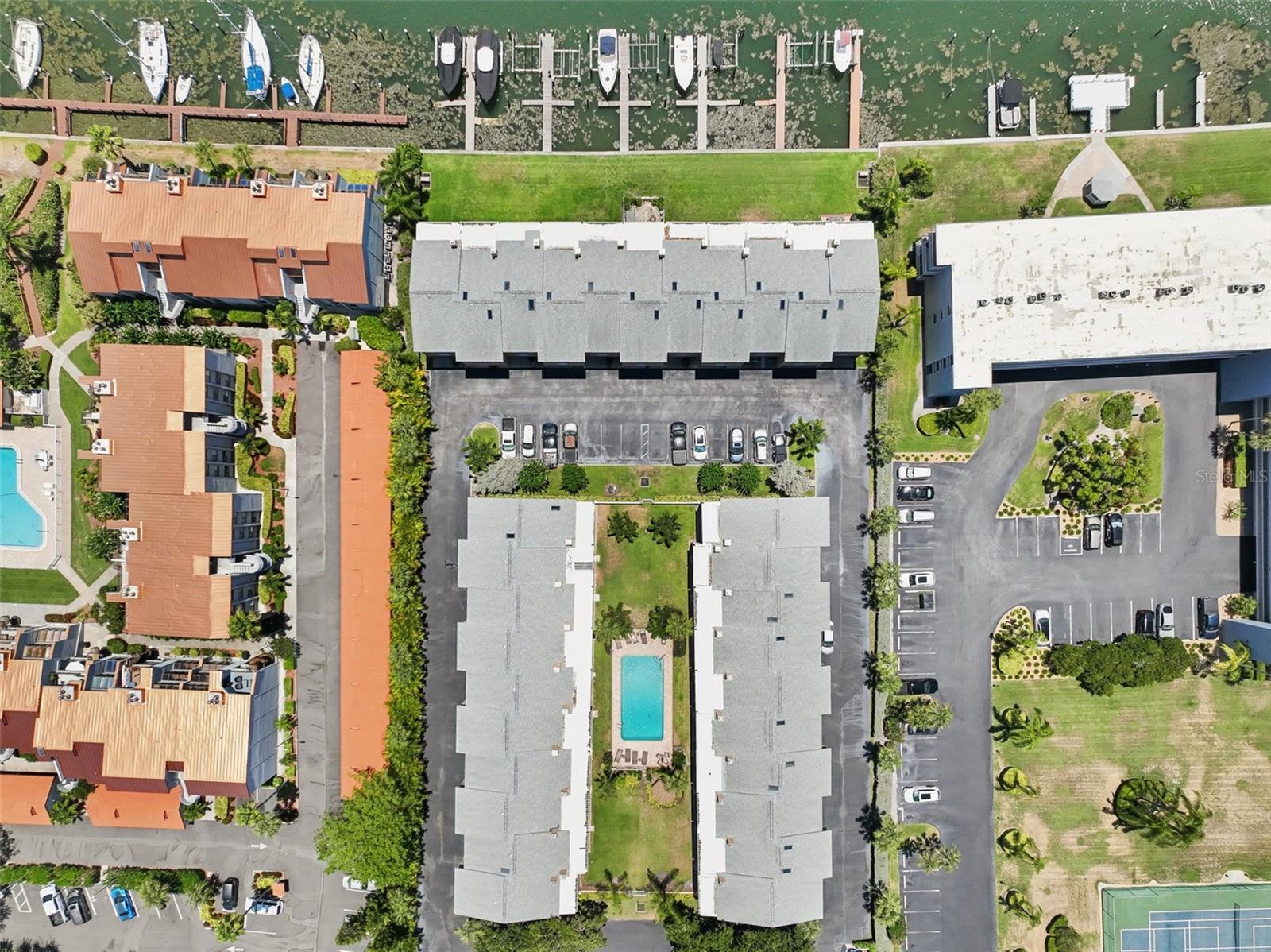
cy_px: 476
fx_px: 881
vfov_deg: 56.8
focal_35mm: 24
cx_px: 636
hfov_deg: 71.6
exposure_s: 1/8000
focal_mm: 12.3
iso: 400
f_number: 2.8
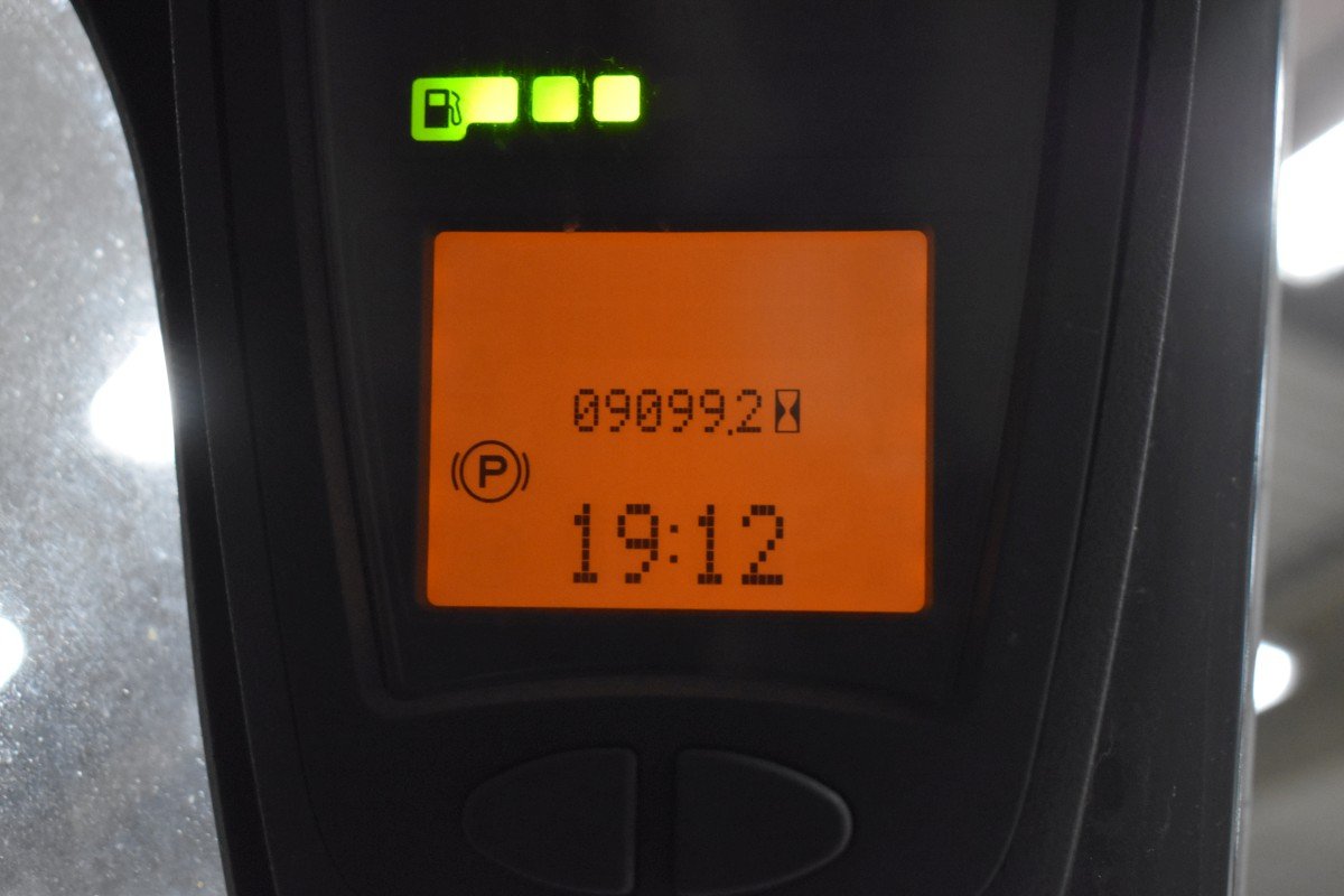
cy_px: 448
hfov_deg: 33.4
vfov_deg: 22.6
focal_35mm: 60
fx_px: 2240
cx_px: 672
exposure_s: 1/60
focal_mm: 40
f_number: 4.8
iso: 3600
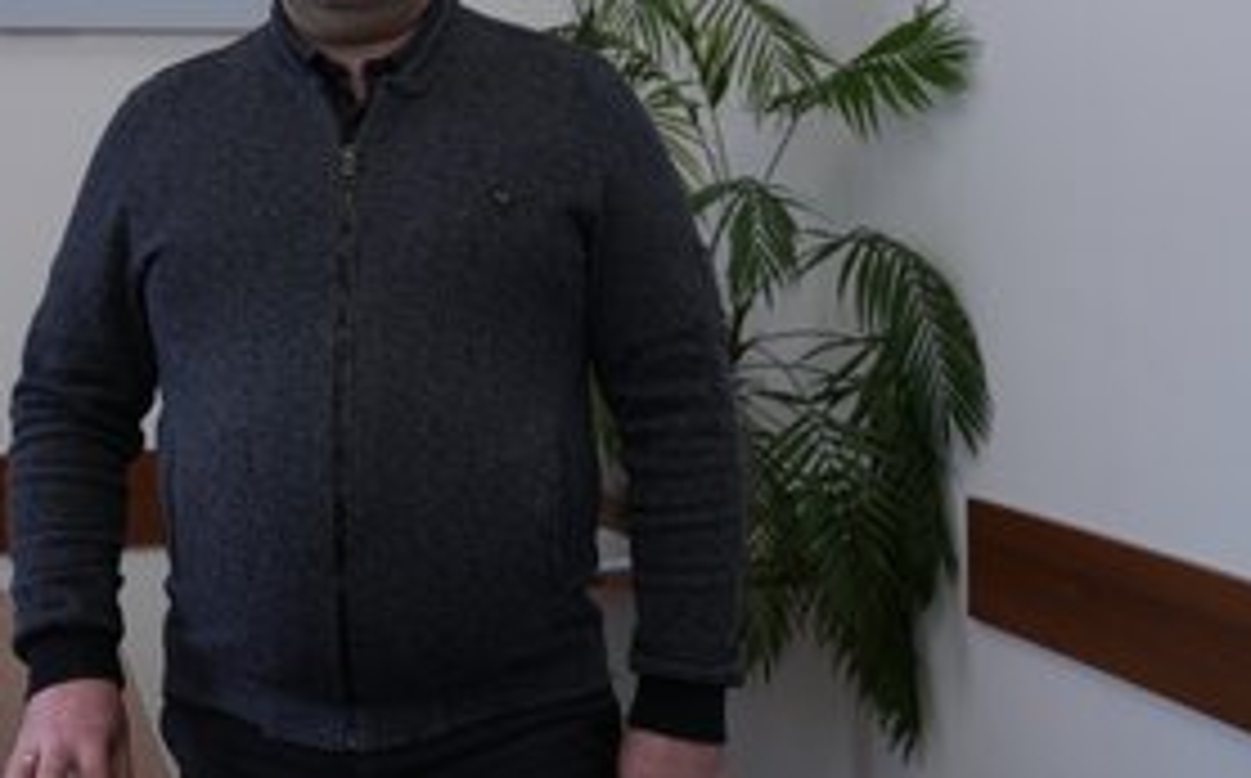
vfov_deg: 18.0
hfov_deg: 28.4
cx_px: 392
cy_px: 241
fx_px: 2452
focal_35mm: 72
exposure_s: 1/160
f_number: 4.5
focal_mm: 49
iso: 2000
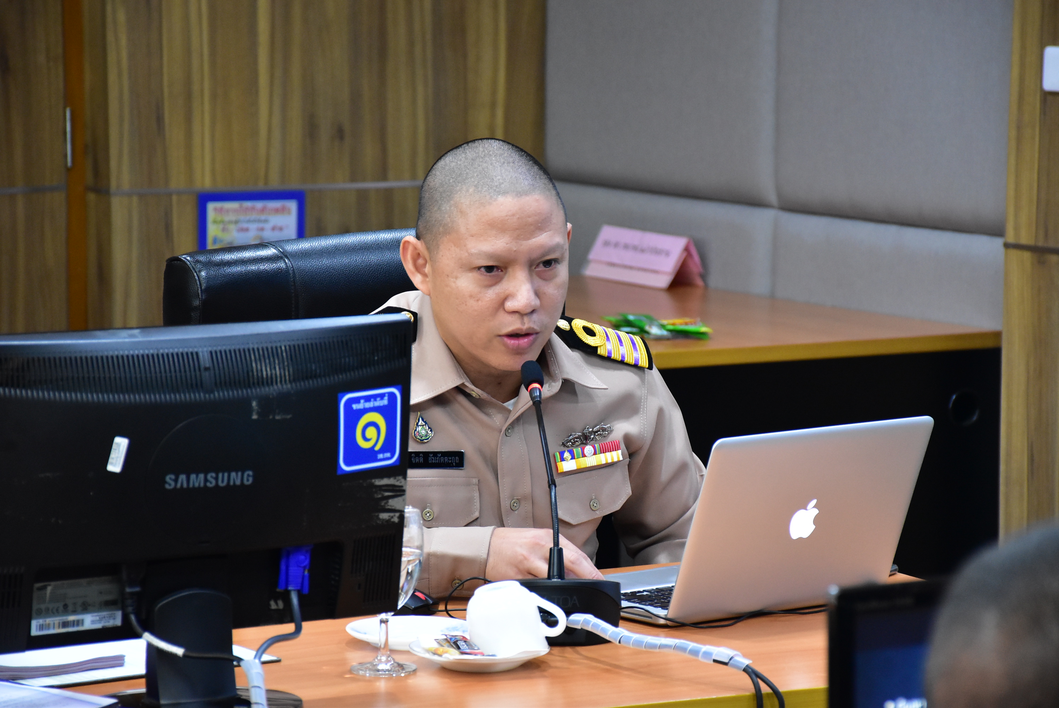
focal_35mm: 158
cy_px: 354
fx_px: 4637
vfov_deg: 8.7
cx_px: 530
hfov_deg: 13.0
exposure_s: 1/25
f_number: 5.6
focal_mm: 105
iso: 2500
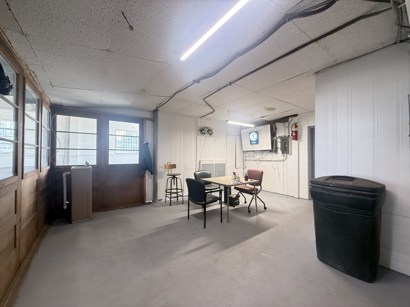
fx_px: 166
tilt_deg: +1.8
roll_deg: -0.7
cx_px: 205
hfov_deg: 102.1
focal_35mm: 14
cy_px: 154
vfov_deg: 85.7
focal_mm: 2.22
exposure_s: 1/120
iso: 250
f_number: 2.2
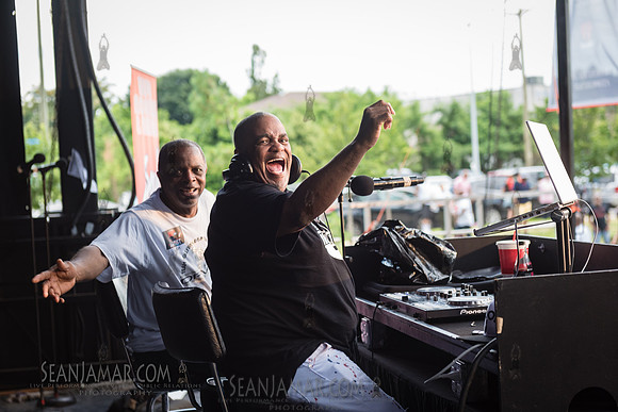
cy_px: 206
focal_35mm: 70
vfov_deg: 19.5
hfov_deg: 28.8
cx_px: 309
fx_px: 1202
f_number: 4
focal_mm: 70
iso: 500
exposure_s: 1/160
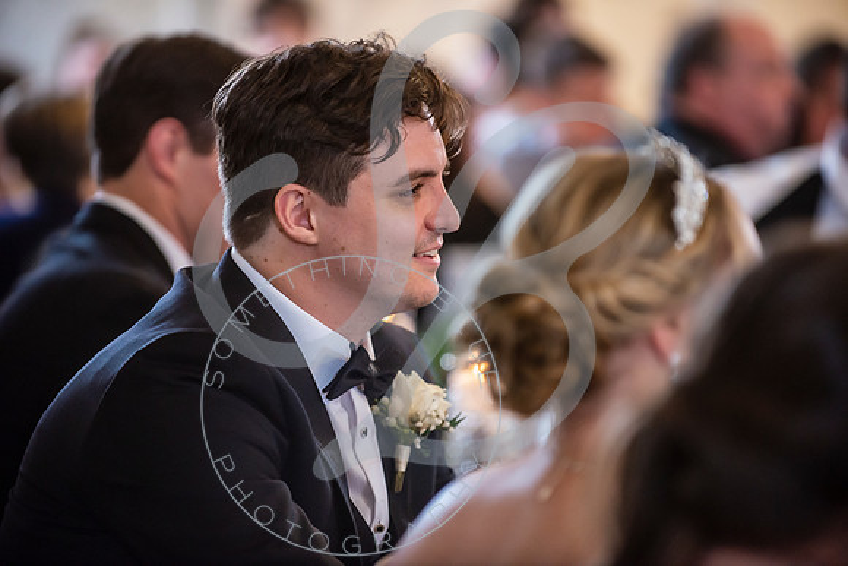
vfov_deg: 6.9
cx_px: 424
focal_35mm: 200
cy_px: 283
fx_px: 4712
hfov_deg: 10.3
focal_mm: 200
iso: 1600
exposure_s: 1/125
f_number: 2.8
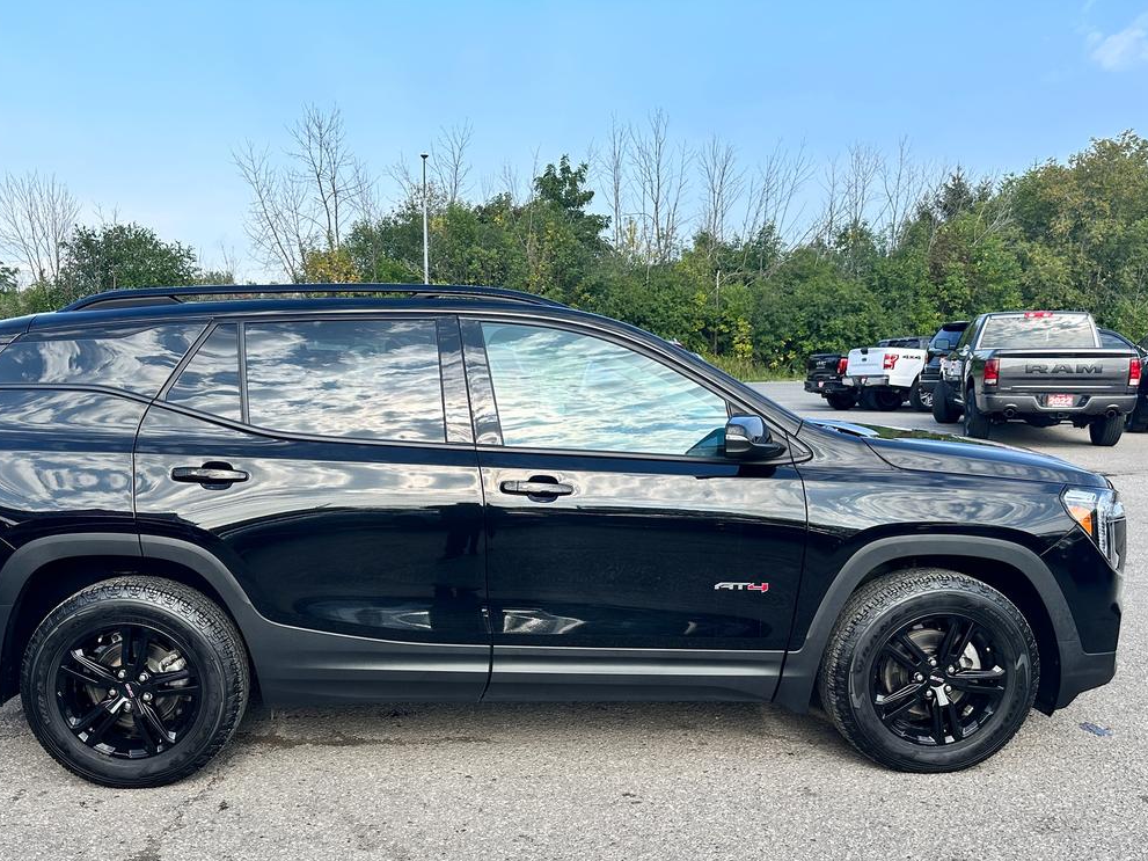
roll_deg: +1.0
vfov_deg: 44.9
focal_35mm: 31
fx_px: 1028
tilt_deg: -10.9
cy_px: 554
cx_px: 503
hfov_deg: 58.2
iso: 80
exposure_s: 1/1562
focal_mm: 6.86
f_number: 1.78
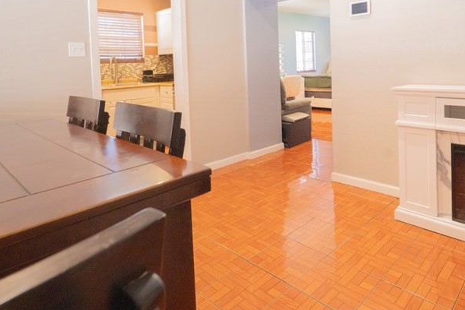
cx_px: 283
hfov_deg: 72.8
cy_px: 71
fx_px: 310
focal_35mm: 24
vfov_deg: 50.6
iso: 2500
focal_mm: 14
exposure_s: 1/30
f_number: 7.1
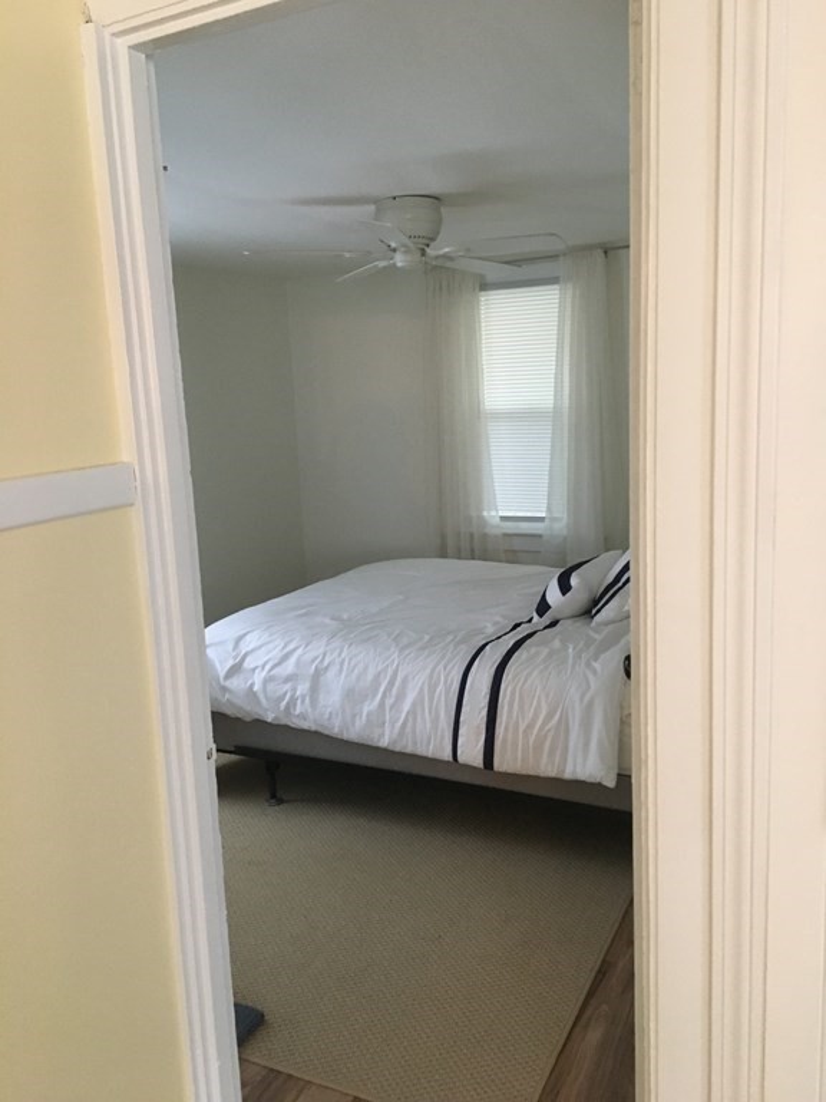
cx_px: 413
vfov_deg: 61.7
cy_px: 551
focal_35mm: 29
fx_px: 923
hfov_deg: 48.2
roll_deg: +1.0
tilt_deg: -8.9
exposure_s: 1/20
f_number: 2.2
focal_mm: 4.15
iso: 200
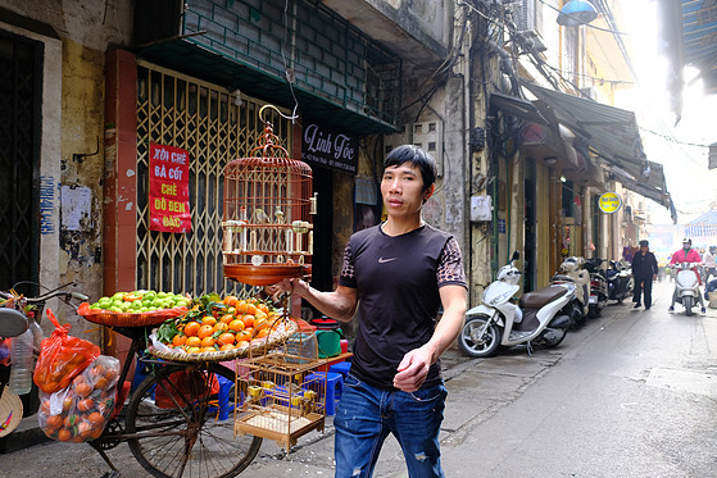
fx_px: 558
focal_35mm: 28
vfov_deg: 46.4
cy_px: 240
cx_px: 363
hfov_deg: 65.5
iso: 400
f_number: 2.8
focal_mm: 18
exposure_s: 1/125
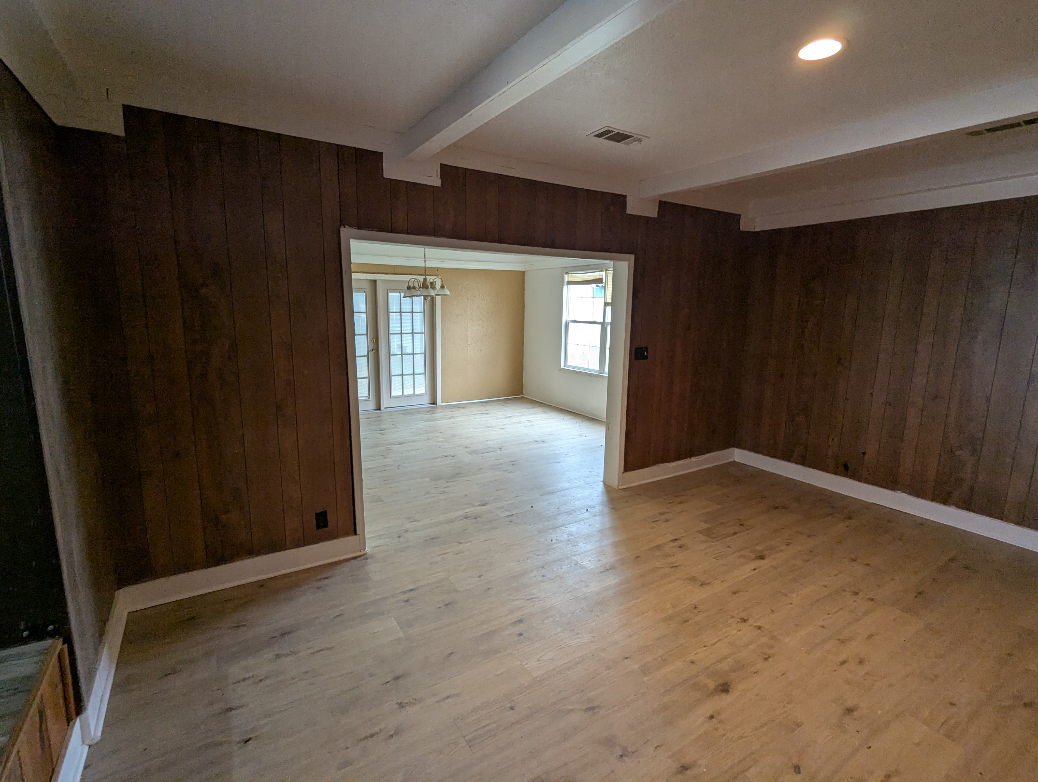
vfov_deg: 78.2
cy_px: 391
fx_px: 480
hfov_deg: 94.4
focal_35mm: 16
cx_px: 519
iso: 106
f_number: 2.2
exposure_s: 1/40
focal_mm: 2.35
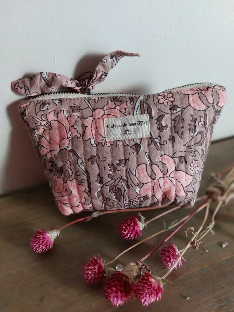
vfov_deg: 71.6
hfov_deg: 56.8
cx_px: 117
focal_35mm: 24
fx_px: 216
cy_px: 156
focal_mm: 5.23
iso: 125
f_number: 1.8
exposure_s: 1/25
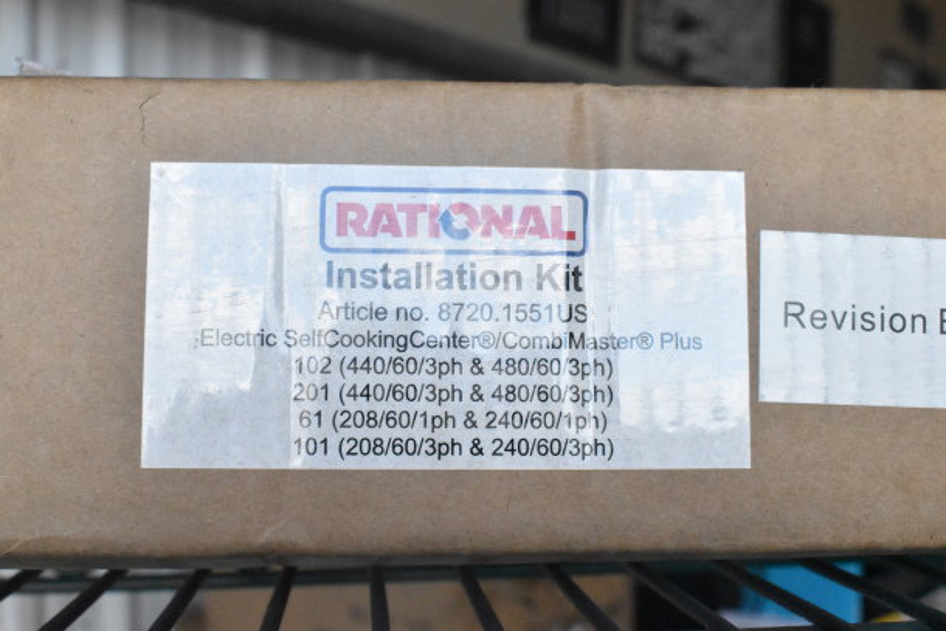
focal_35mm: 45
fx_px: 1183
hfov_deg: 43.6
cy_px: 316
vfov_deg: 29.9
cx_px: 473
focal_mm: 30
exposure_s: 1/640
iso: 6400
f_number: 13
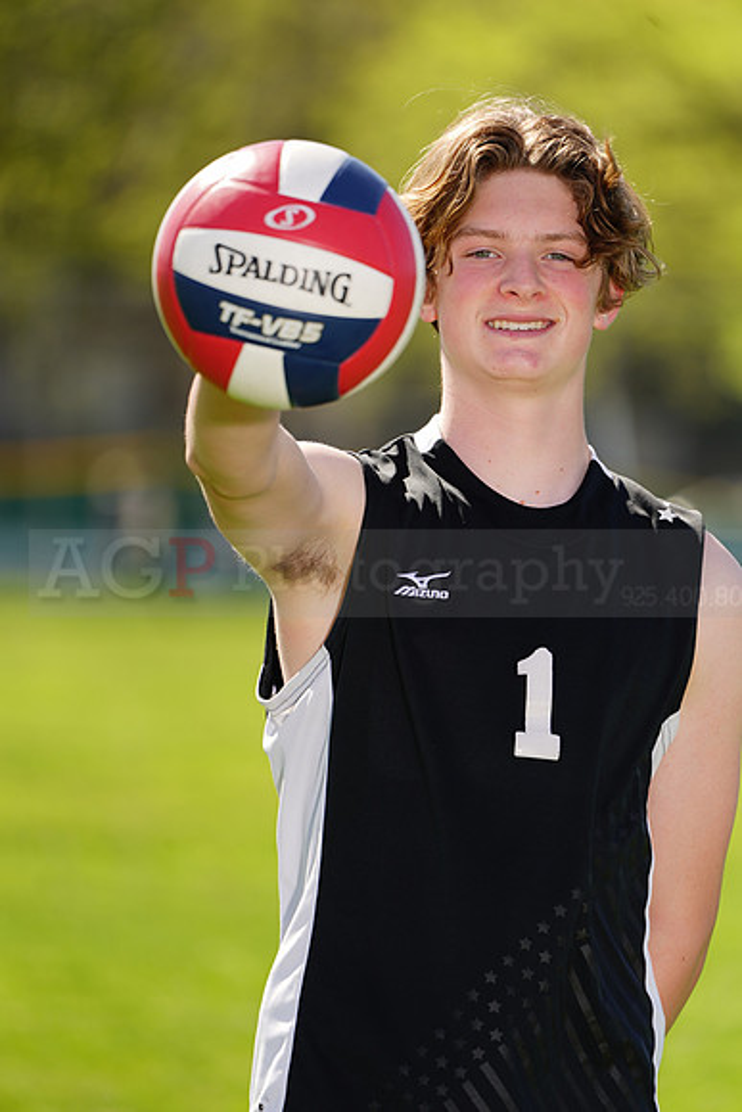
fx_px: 12358
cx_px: 371
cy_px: 556
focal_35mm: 400
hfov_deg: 3.4
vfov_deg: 5.2
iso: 64
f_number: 6.3
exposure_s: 1/200
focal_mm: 400
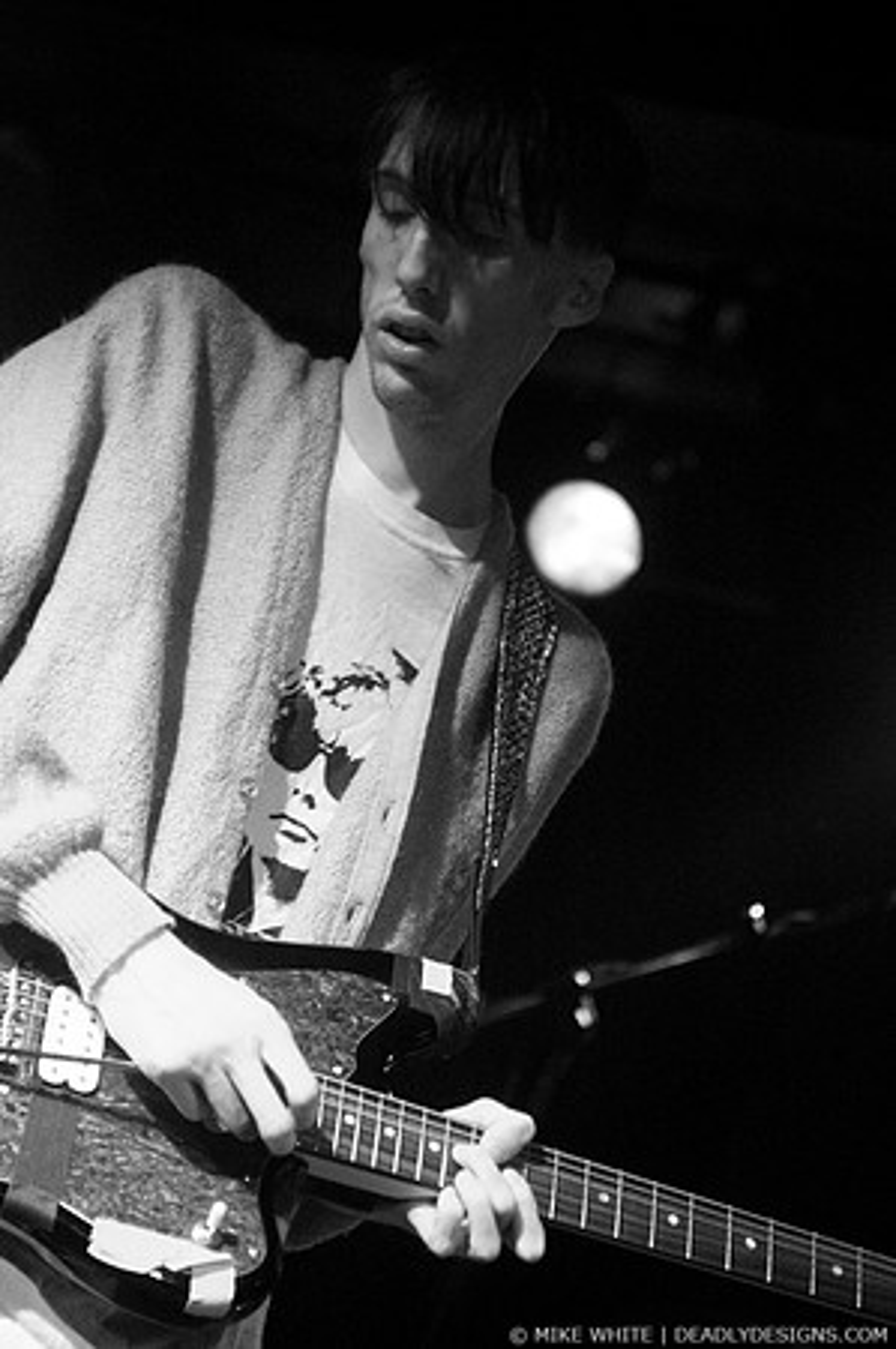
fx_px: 3929
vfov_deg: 19.5
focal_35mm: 105
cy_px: 674
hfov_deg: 13.0
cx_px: 448
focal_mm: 70
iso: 800
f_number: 2.8
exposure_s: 1/40
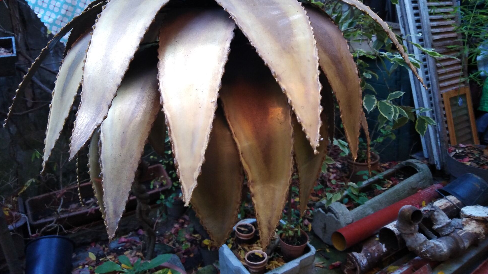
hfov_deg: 66.1
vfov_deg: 39.7
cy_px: 91
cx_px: 240
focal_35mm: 29
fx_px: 375
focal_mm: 3.46
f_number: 2.2
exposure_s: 1/24
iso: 366
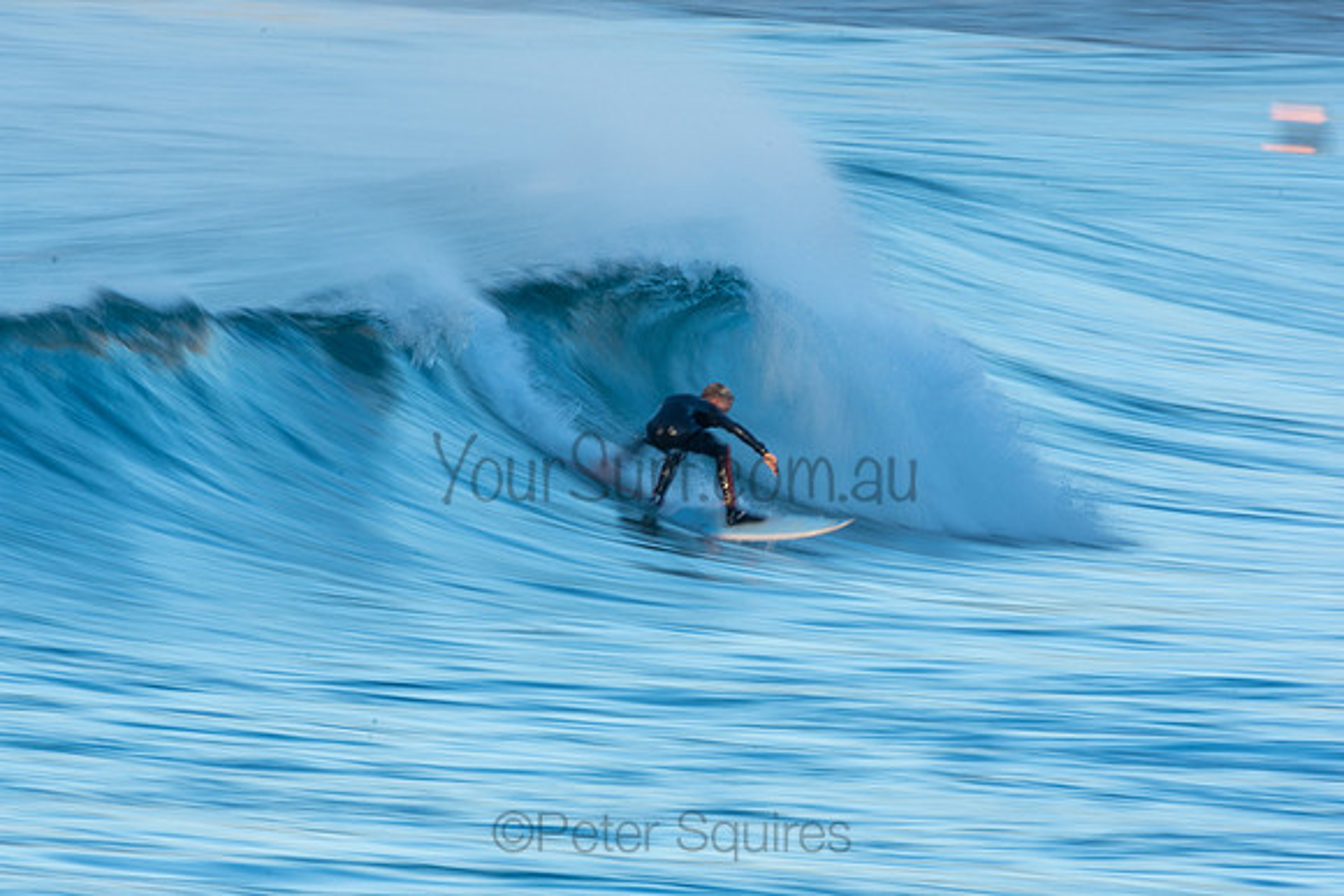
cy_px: 448
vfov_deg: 1.8
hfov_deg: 2.7
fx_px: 28005
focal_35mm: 750
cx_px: 672
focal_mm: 500
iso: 100
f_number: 22
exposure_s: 1/20
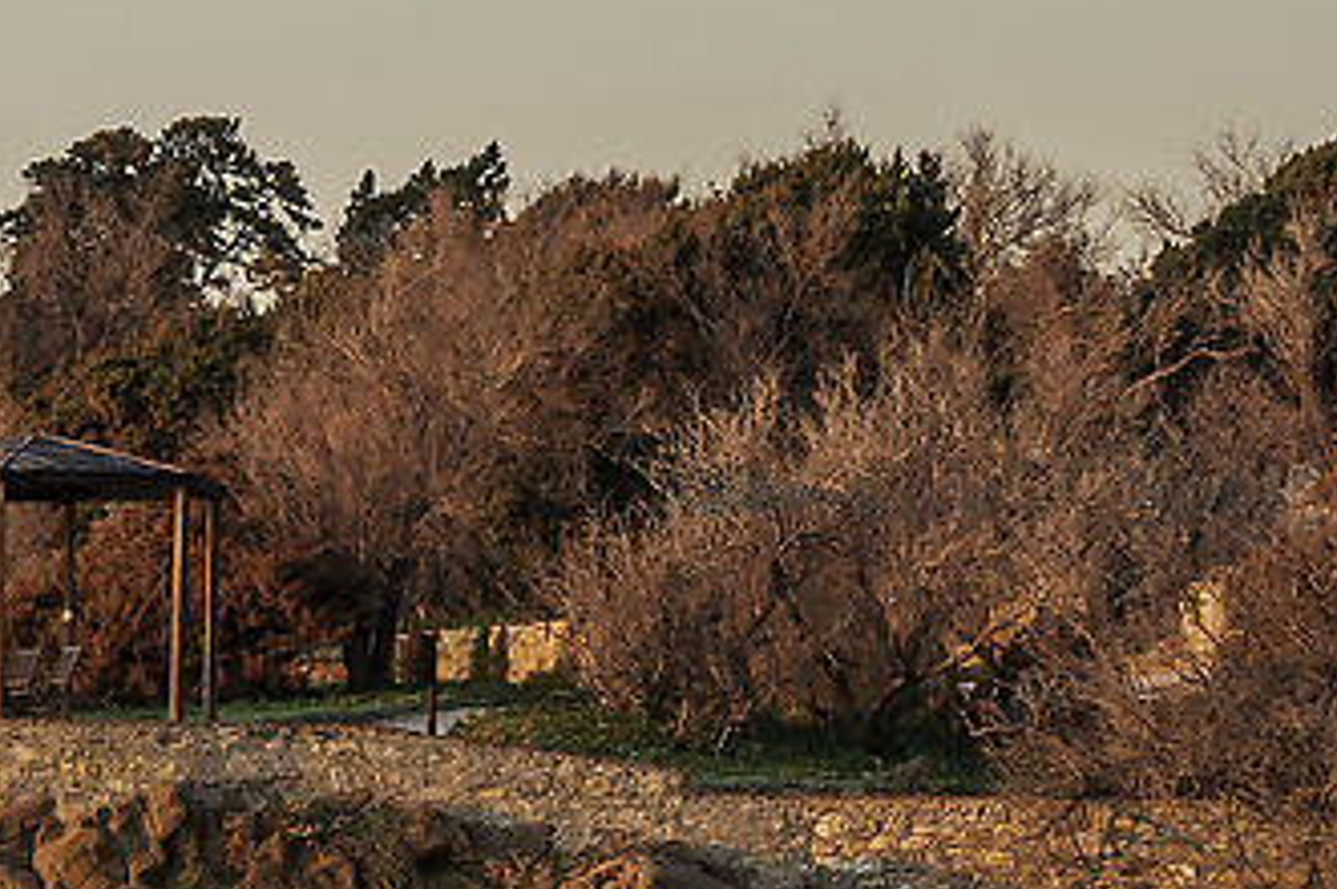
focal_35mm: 363
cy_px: 1748
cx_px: -3139
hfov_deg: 5.3
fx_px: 13468
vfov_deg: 3.7
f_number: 13
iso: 100
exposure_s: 1/40
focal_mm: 50
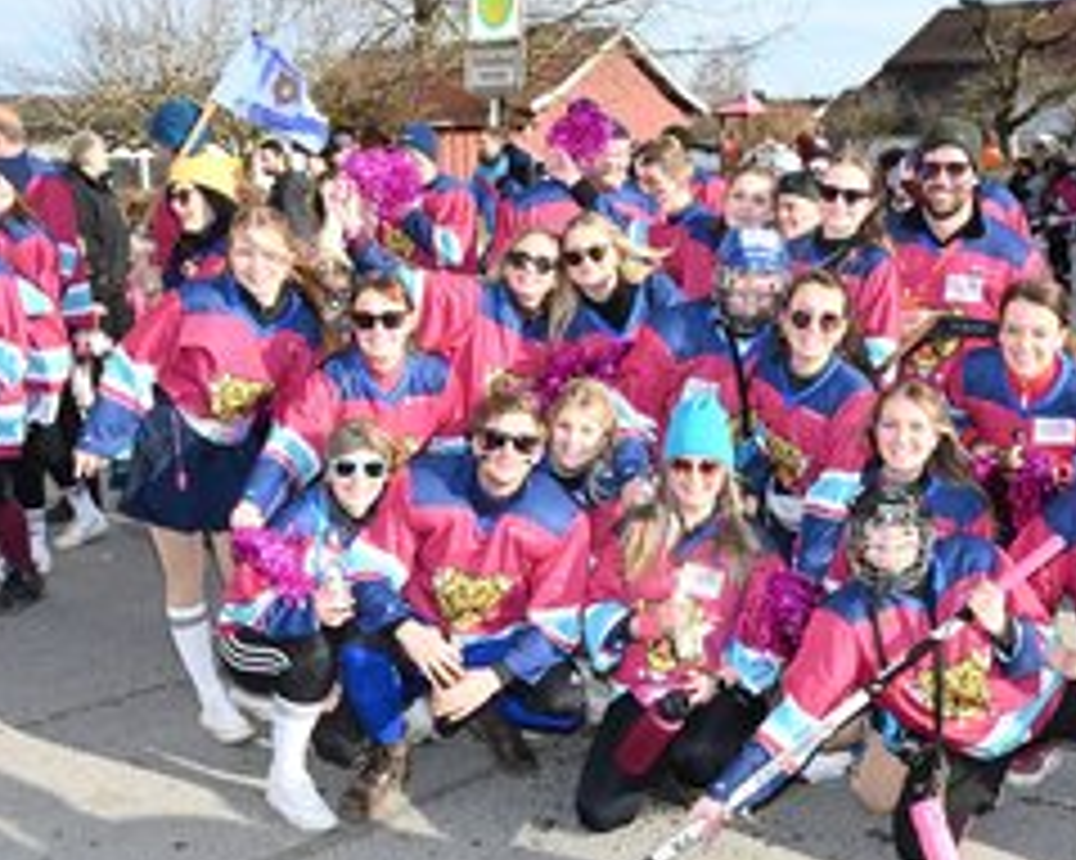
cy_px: 477
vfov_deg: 33.5
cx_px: 630
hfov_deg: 41.2
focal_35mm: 45
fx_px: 1426
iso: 1000
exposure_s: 1/200
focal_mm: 28.5
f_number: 22
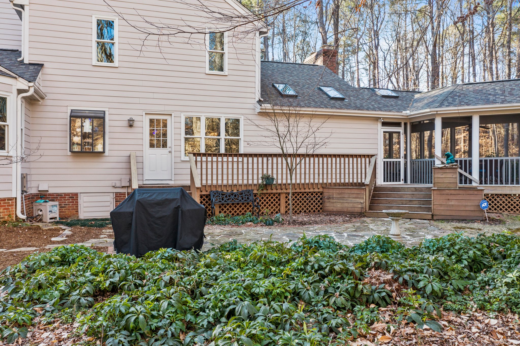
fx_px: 404
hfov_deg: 65.5
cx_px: 260
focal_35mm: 28
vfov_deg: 46.4
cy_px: 173
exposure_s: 1/80
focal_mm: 10.26
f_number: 4
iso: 100
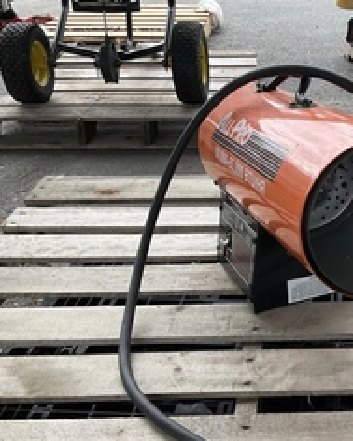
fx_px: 626
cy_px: 260
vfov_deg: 38.6
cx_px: 325
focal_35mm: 48
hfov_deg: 30.0
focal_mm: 3
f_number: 1.8
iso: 25
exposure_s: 1/355
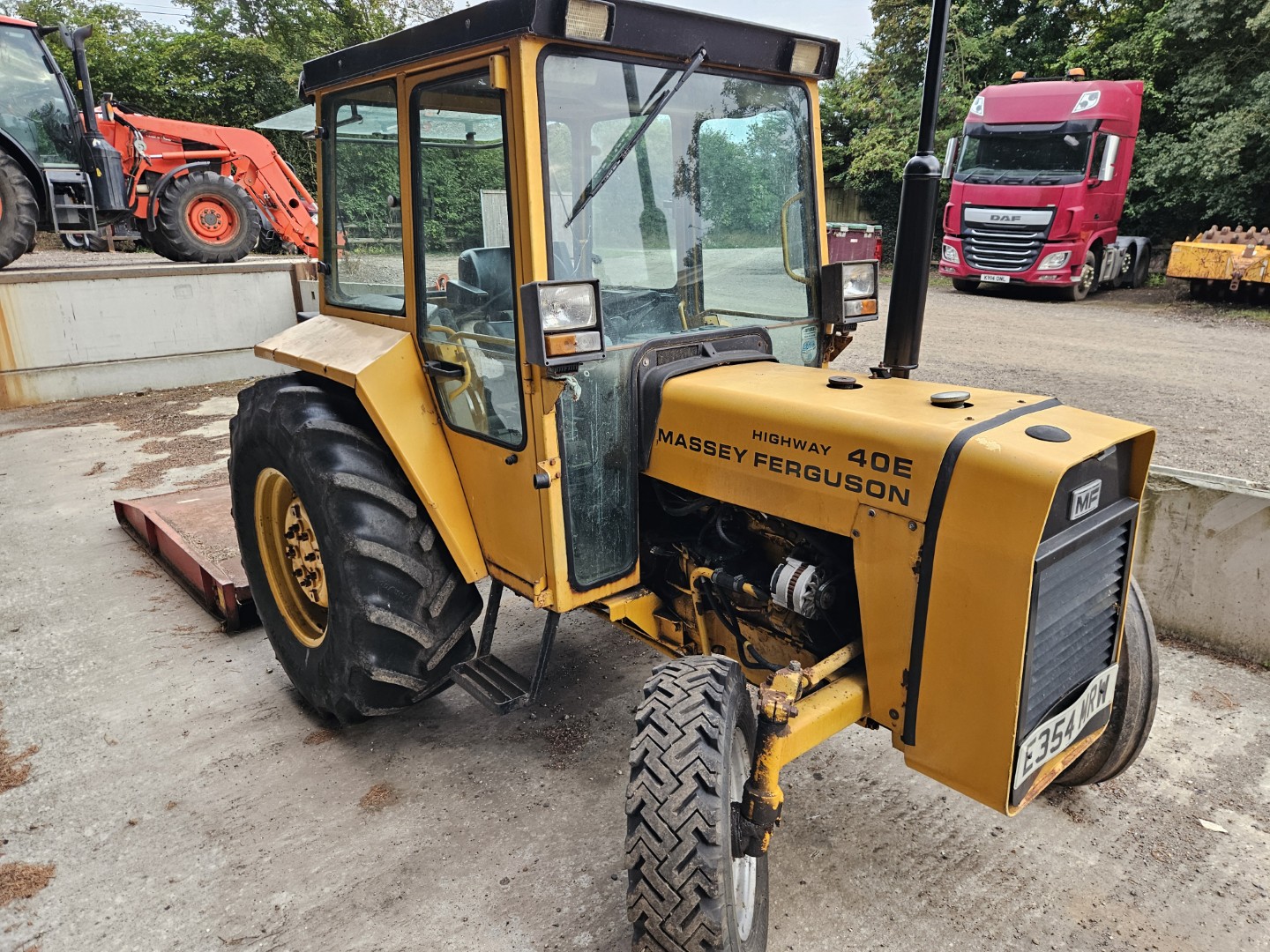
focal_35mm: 23
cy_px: 476
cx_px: 635
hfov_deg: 73.9
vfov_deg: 58.9
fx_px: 844
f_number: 1.8
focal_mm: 5.4
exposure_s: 1/180
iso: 160
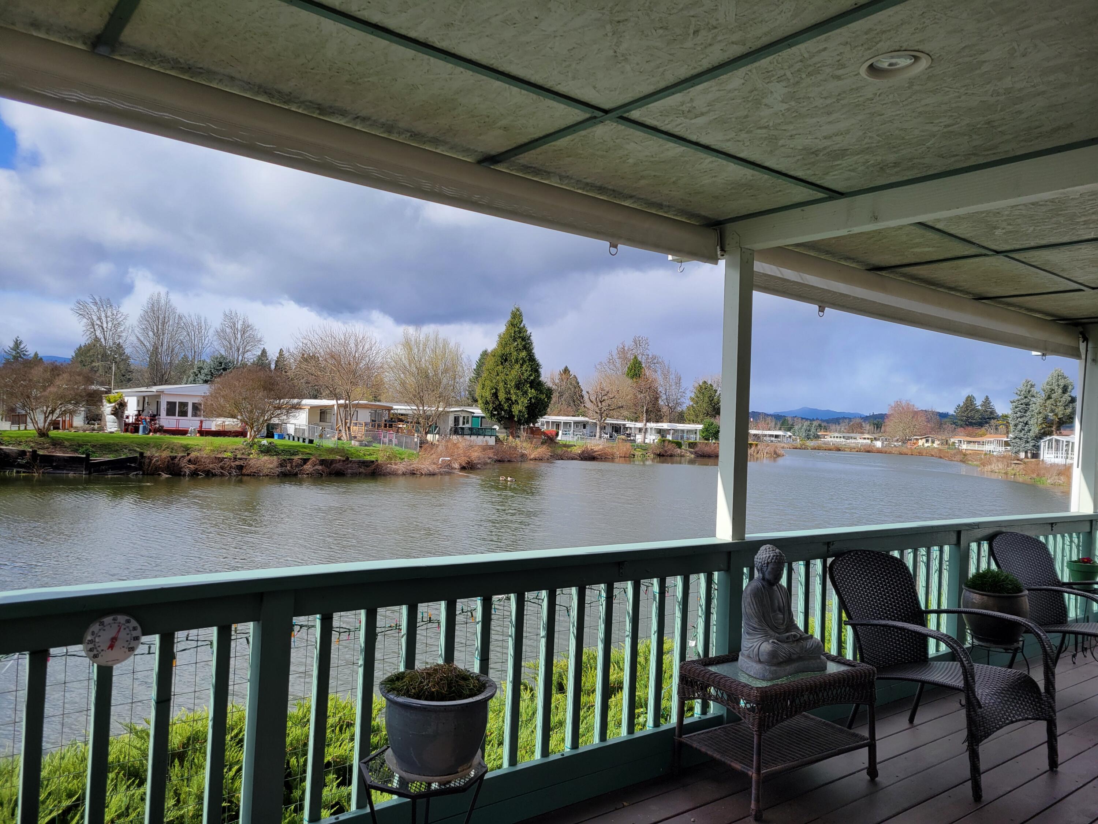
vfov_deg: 53.1
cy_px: 412
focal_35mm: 26
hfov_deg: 67.3
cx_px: 549
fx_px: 825
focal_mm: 5.4
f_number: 1.8
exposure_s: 1/1593
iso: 40
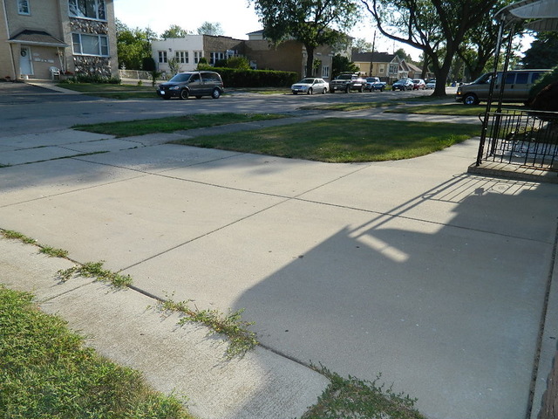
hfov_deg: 69.4
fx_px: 403
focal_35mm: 25
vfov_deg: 54.9
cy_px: 210
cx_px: 279
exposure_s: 1/500
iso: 80
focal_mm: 4.5
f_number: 3.1
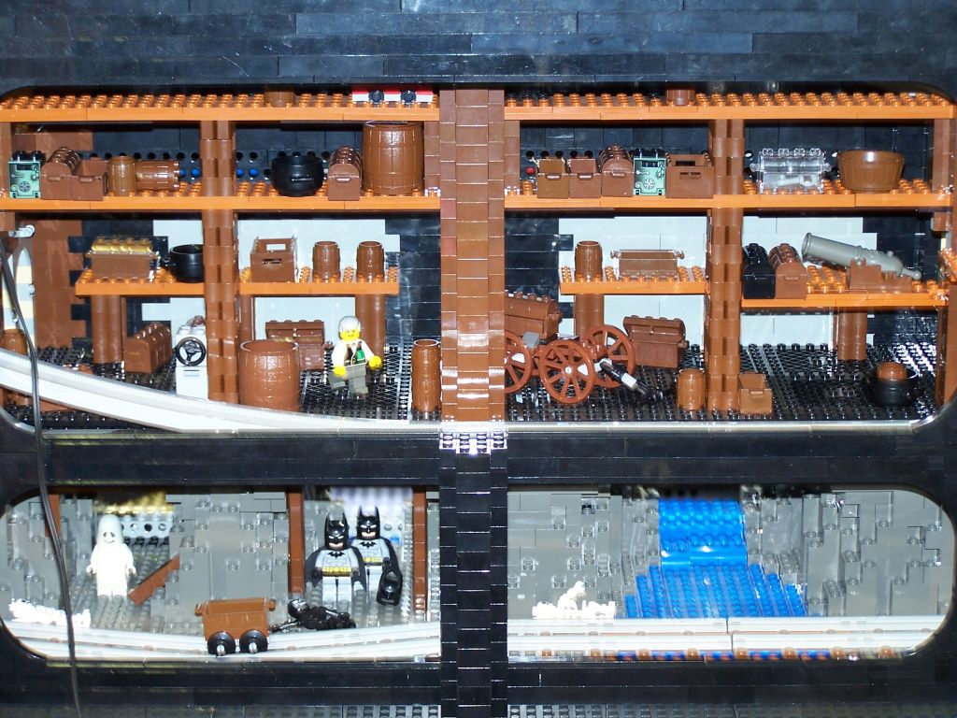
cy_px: 359
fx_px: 2599
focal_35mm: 94
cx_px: 478
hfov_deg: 20.9
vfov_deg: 15.7
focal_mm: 15.6
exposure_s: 1/2
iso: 80
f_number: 3.2
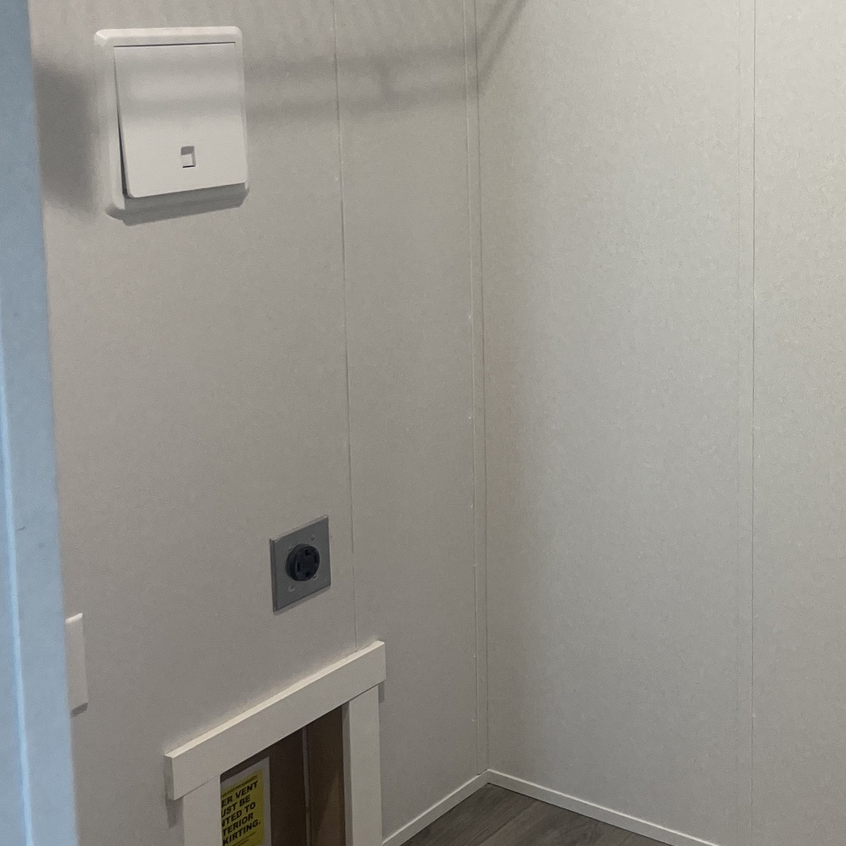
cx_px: 732
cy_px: 385
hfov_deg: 39.4
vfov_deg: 41.8
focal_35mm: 40
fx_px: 1106
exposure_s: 1/120
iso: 100
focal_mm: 5.1
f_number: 1.6
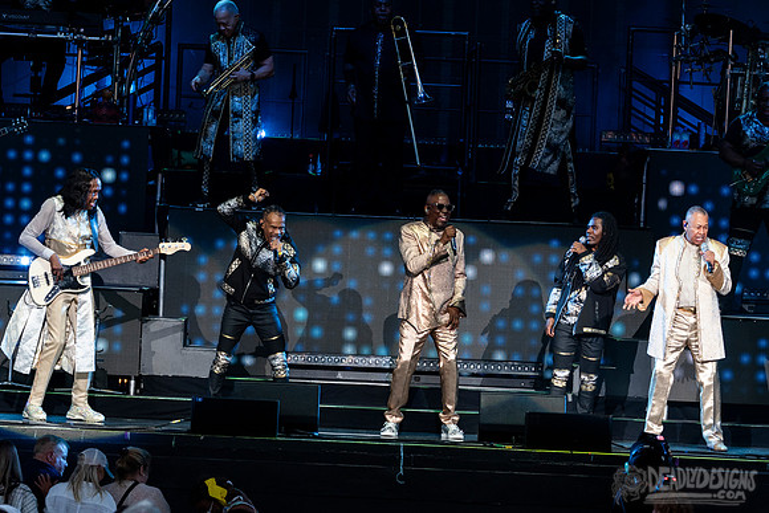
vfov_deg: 4.8
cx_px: 433
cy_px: 181
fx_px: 6118
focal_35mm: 286
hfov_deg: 7.2
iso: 1000
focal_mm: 210
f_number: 5.3
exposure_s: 1/500
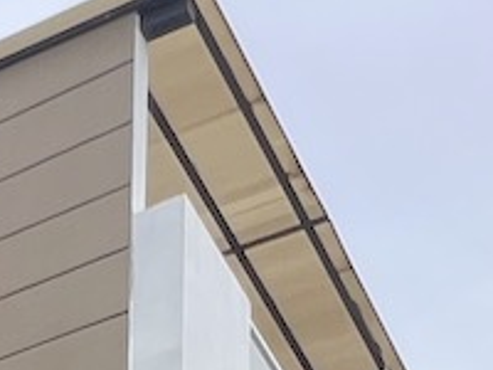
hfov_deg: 18.8
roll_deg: -0.6
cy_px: 1241
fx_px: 1481
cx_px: 118
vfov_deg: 9.5
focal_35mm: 104
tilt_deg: +9.9
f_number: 1.8
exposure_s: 1/1248
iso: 32
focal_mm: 1.57
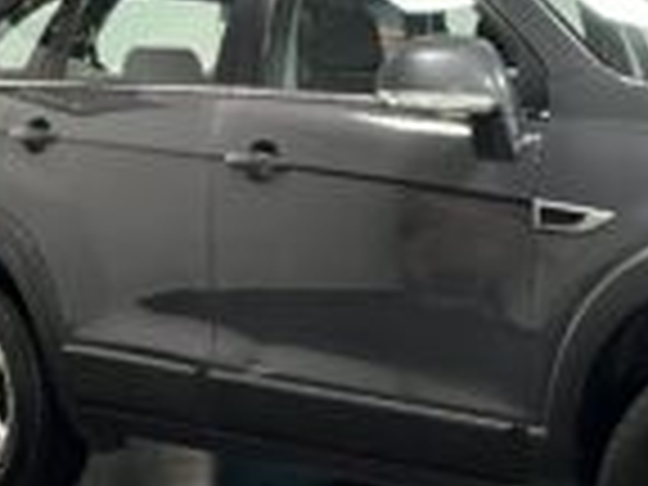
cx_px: 630
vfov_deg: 16.2
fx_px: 1685
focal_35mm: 90
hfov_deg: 21.1
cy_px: 43
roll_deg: +0.1
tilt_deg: +1.2
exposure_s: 1/50
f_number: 1.5
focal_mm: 5.7
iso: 125
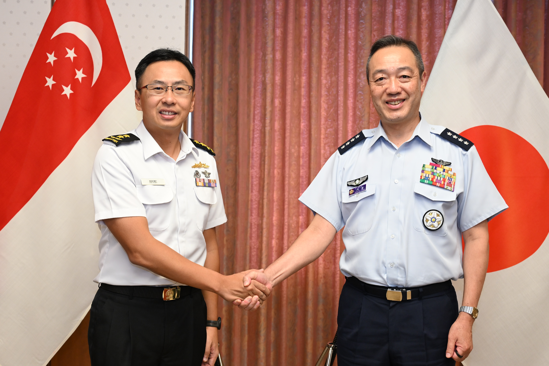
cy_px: 183
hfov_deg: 45.4
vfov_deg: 31.2
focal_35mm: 43
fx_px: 656
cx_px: 274
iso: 1600
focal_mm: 43
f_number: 4
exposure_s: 1/200
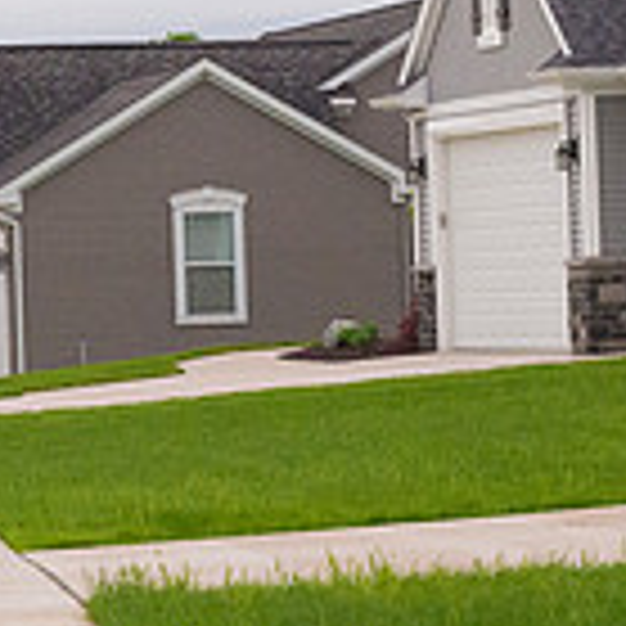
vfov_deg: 7.1
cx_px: -221
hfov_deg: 7.0
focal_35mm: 248
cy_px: 196
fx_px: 5074
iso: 4000
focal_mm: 70
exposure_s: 1/1250
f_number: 10
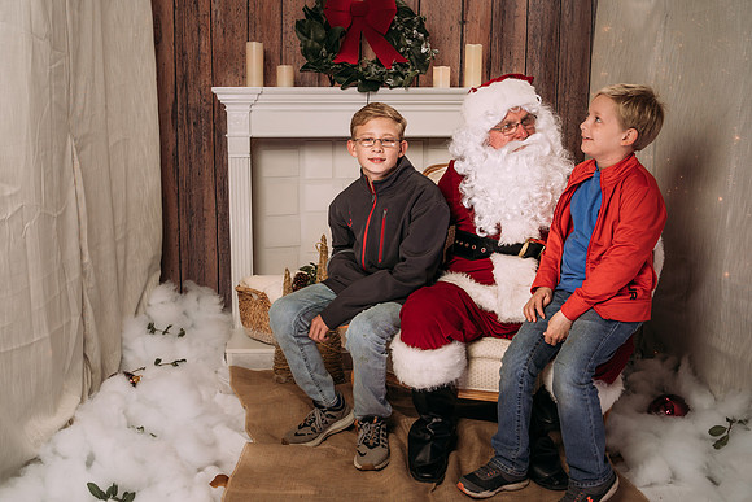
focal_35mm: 39
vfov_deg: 33.8
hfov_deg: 48.9
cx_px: 339
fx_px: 825
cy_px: 264
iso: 100
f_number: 5.6
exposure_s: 1/100
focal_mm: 35
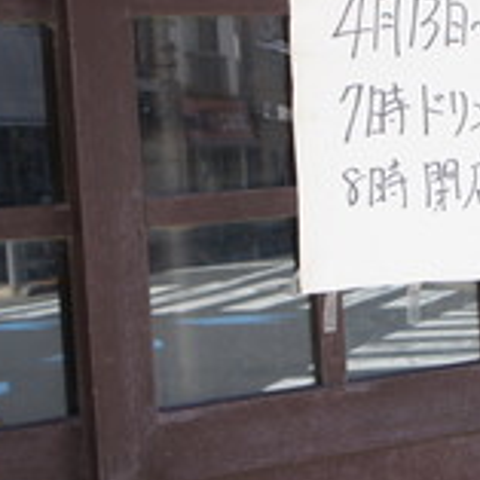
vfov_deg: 18.3
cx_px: 495
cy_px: 179
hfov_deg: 17.8
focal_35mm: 95
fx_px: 1490
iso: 200
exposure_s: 1/160
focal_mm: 26
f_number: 6.3
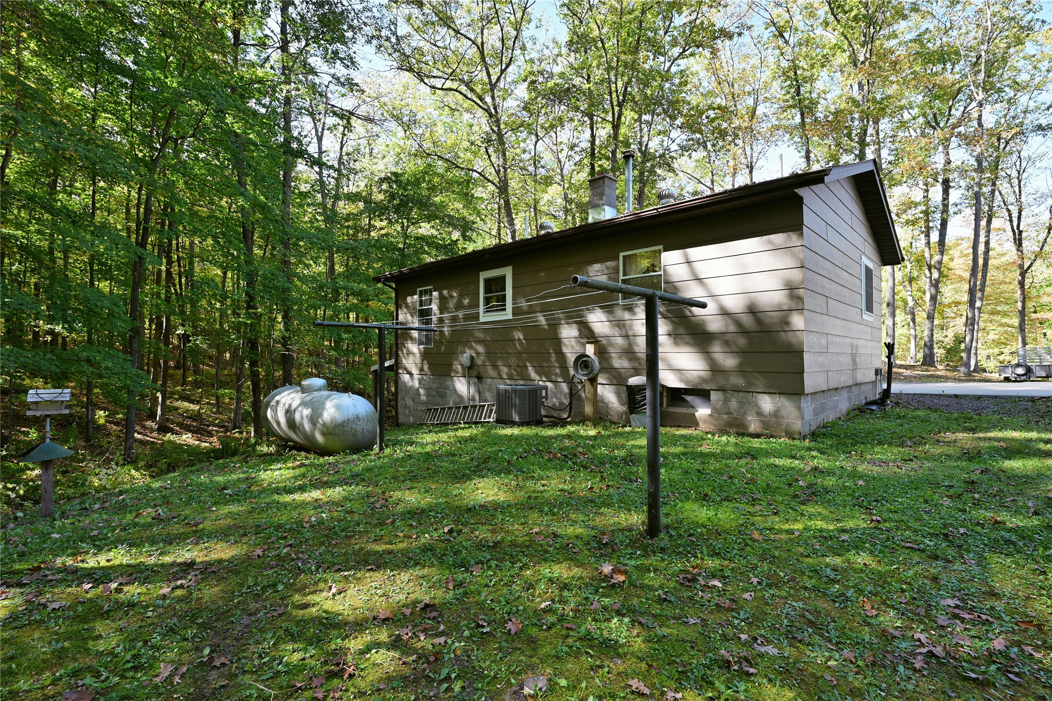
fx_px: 468
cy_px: 350
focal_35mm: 16
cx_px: 526
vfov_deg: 73.7
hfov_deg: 96.7
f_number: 5.6
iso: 100
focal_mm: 16
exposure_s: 1/50
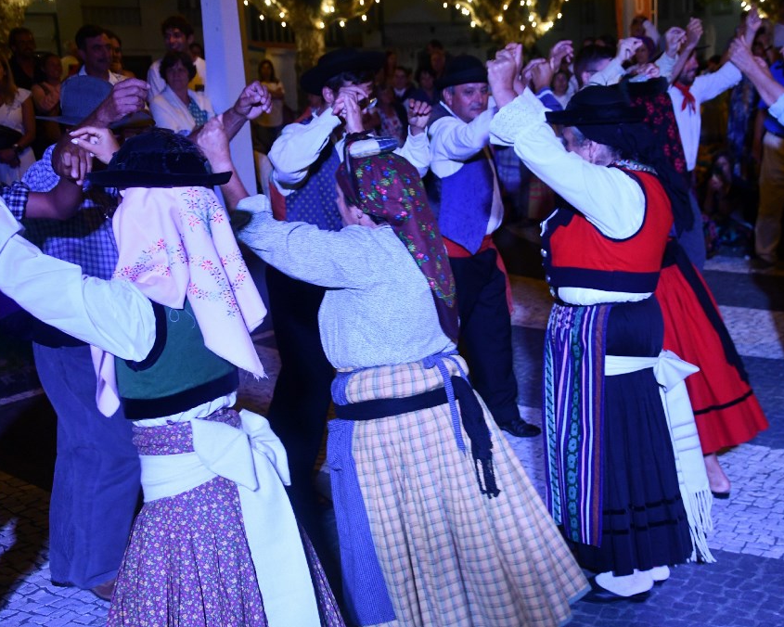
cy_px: 312
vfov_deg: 26.2
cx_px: 467
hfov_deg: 32.4
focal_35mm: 58
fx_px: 1346
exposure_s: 1/125
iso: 1800
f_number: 4.2
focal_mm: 34
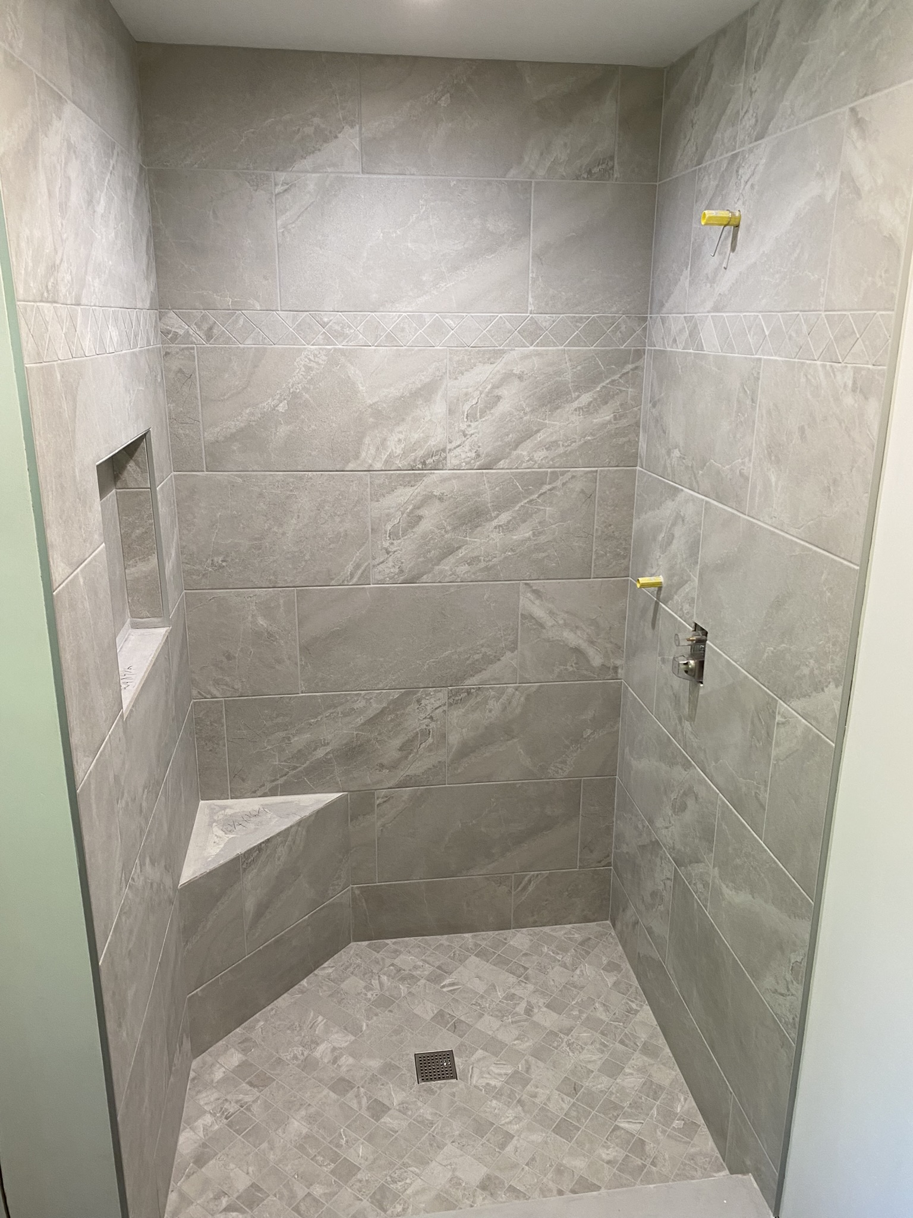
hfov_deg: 53.1
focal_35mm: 26
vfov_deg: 67.3
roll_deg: -1.0
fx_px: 914
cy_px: 609
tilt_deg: -16.5
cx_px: 456
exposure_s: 1/60
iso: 100
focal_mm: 4.25
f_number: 1.8
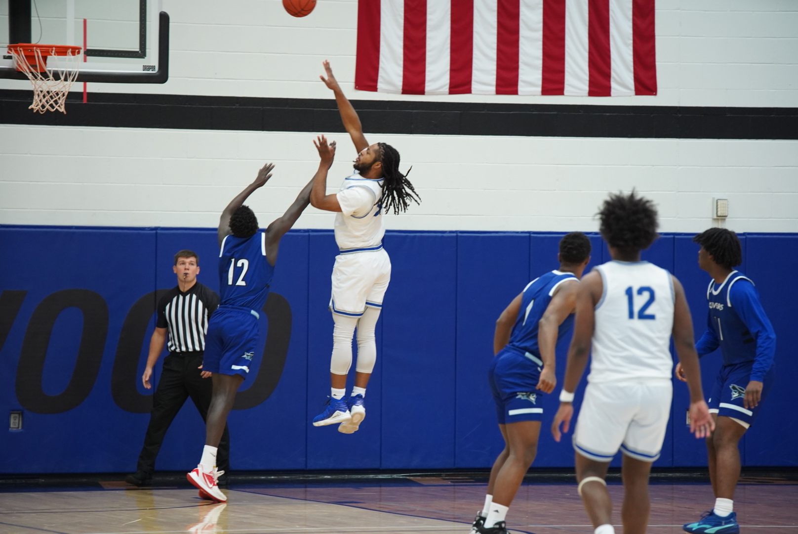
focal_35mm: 200
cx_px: 399
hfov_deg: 10.3
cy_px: 267
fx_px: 4436
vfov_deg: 6.9
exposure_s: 1/500
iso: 5000
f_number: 3.5
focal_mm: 200
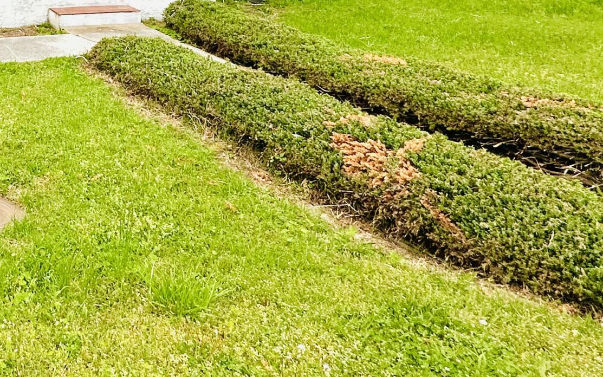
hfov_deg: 36.7
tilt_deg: -6.0
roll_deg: -1.5
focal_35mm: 40
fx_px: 657
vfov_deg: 27.5
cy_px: -94
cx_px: -135
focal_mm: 2.22
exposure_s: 1/99
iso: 40
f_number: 2.2
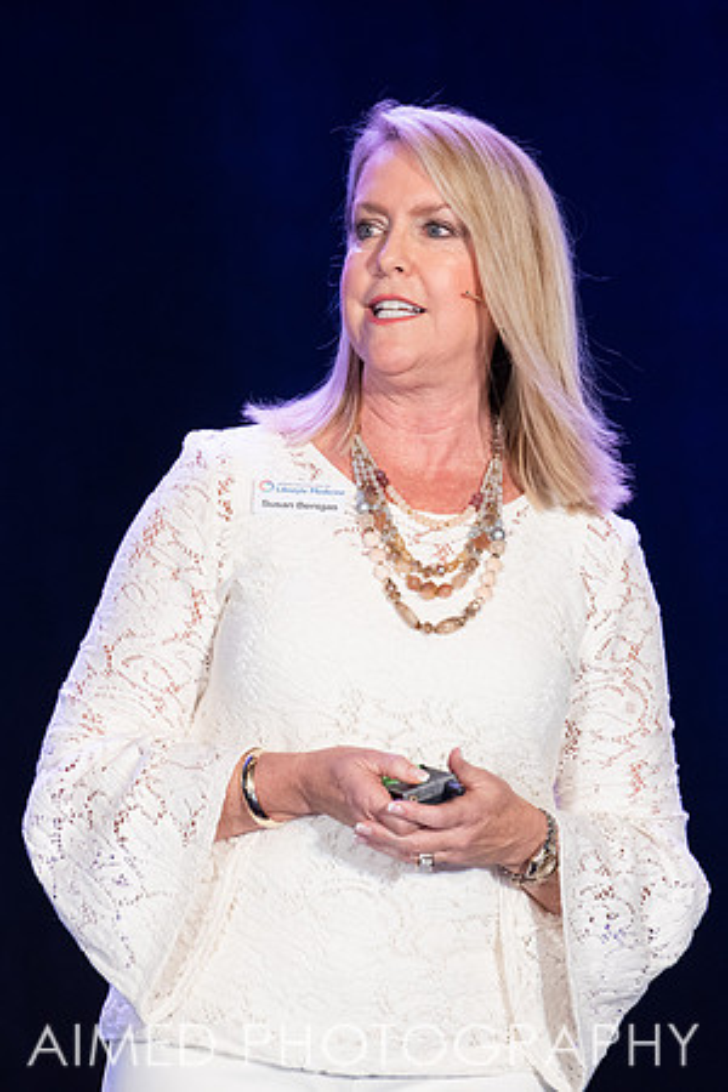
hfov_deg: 4.6
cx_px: 364
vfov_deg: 6.9
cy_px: 546
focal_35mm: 300
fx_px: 9093
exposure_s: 1/200
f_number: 4.5
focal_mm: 200
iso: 1600
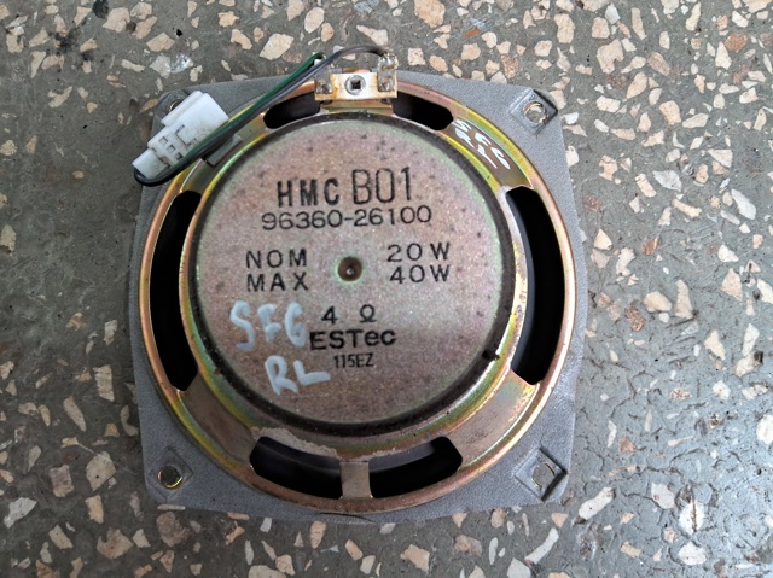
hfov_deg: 67.3
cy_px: 289
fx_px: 580
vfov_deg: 53.0
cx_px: 386
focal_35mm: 26
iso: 250
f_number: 1.8
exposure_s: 1/50
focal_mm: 3.98
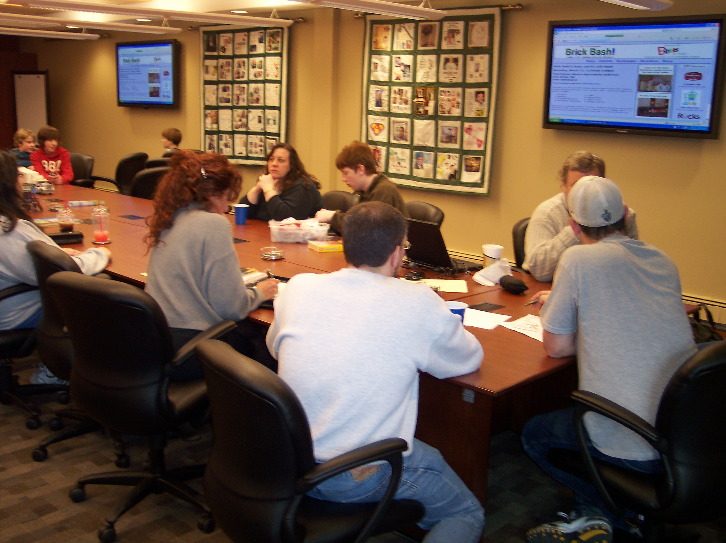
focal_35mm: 38
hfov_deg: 49.0
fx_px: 797
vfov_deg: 37.7
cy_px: 272
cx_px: 363
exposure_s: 1/30
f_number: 2.8
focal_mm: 8
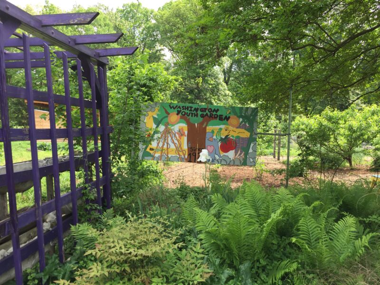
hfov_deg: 61.7
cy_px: 142
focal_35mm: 29
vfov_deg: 48.2
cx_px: 190
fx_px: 318
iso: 32
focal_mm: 4.15
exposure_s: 1/332
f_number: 2.2
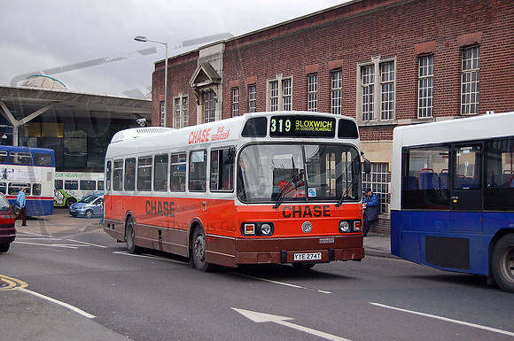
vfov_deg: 23.7
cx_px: 257
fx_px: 813
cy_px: 170
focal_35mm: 57
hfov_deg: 35.1
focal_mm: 38
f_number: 5
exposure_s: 1/500
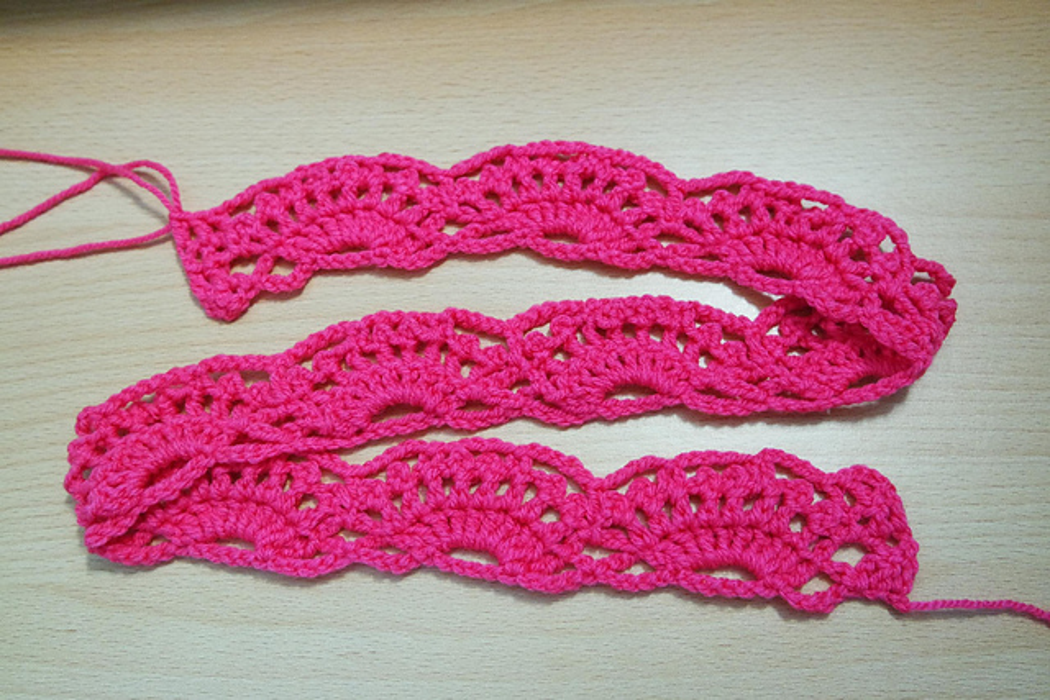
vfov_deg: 41.1
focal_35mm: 32
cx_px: 525
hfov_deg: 58.7
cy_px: 350
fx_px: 933
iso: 1600
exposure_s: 1/40
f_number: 4
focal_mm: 21
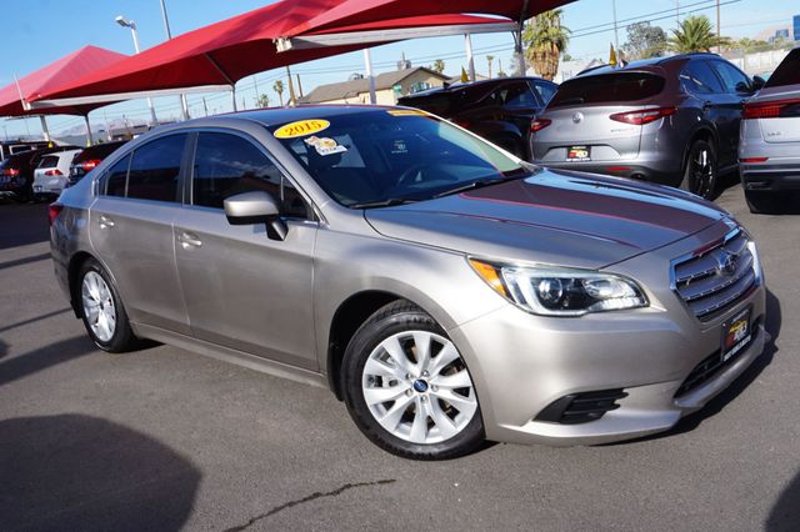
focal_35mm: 32
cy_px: 266
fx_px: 700
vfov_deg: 41.7
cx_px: 400
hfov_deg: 59.5
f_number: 13
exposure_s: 1/80
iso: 100
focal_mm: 21
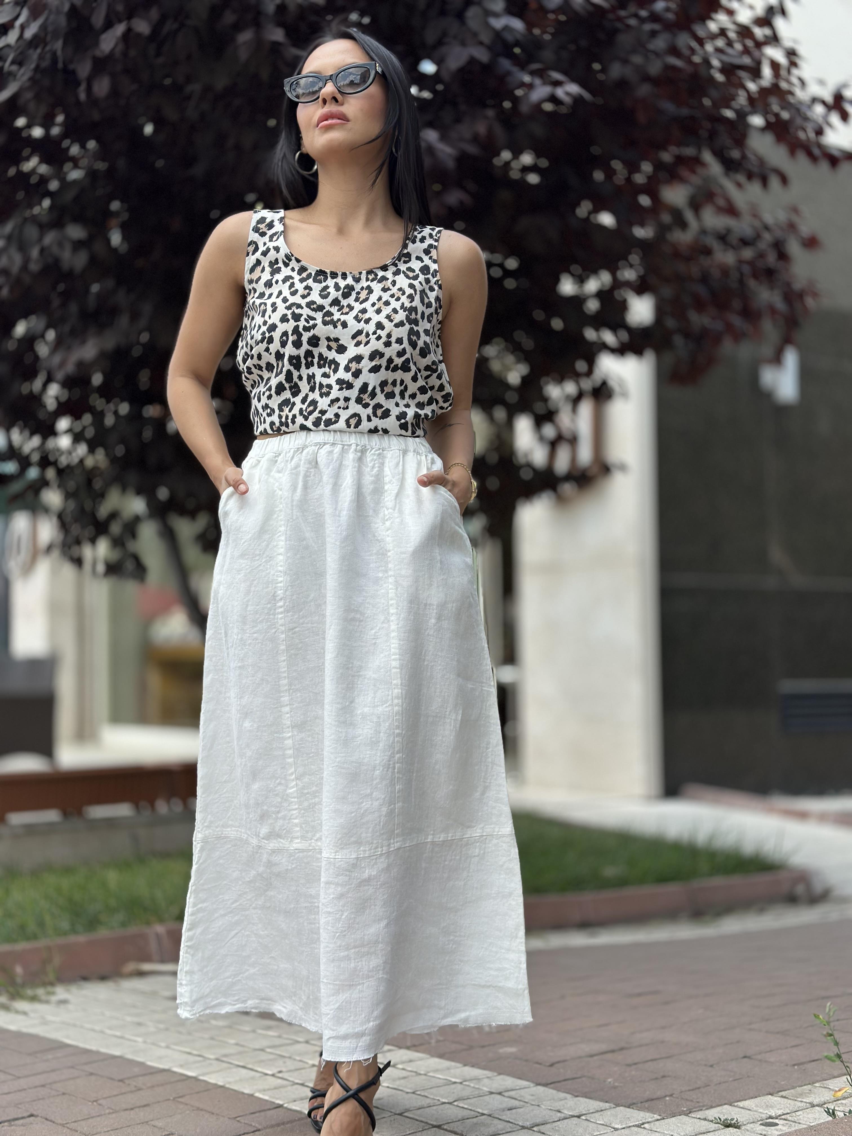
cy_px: 568
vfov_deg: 39.7
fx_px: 1575
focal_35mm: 48
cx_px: 426
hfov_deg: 30.3
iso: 80
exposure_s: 1/2160
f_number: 1.78
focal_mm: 6.86
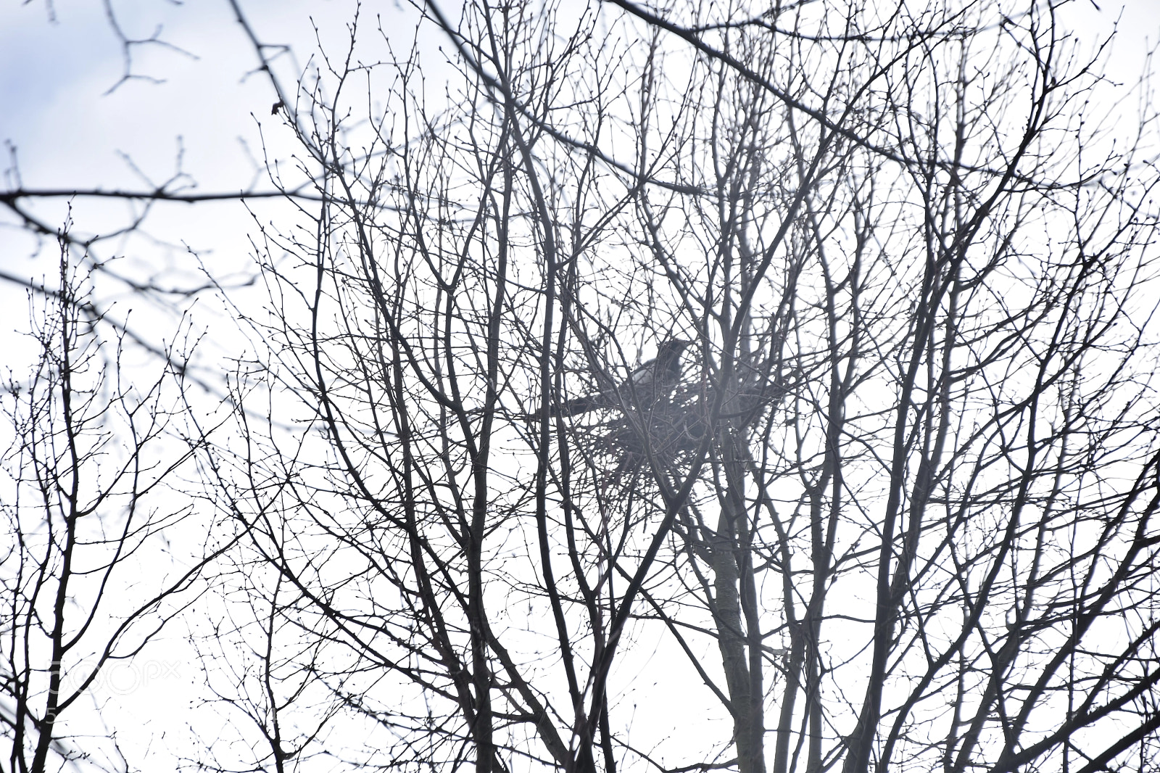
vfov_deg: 8.7
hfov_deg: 13.0
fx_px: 5074
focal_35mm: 158
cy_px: 386
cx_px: 580
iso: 100
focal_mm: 105
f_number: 5.6
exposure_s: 1/250
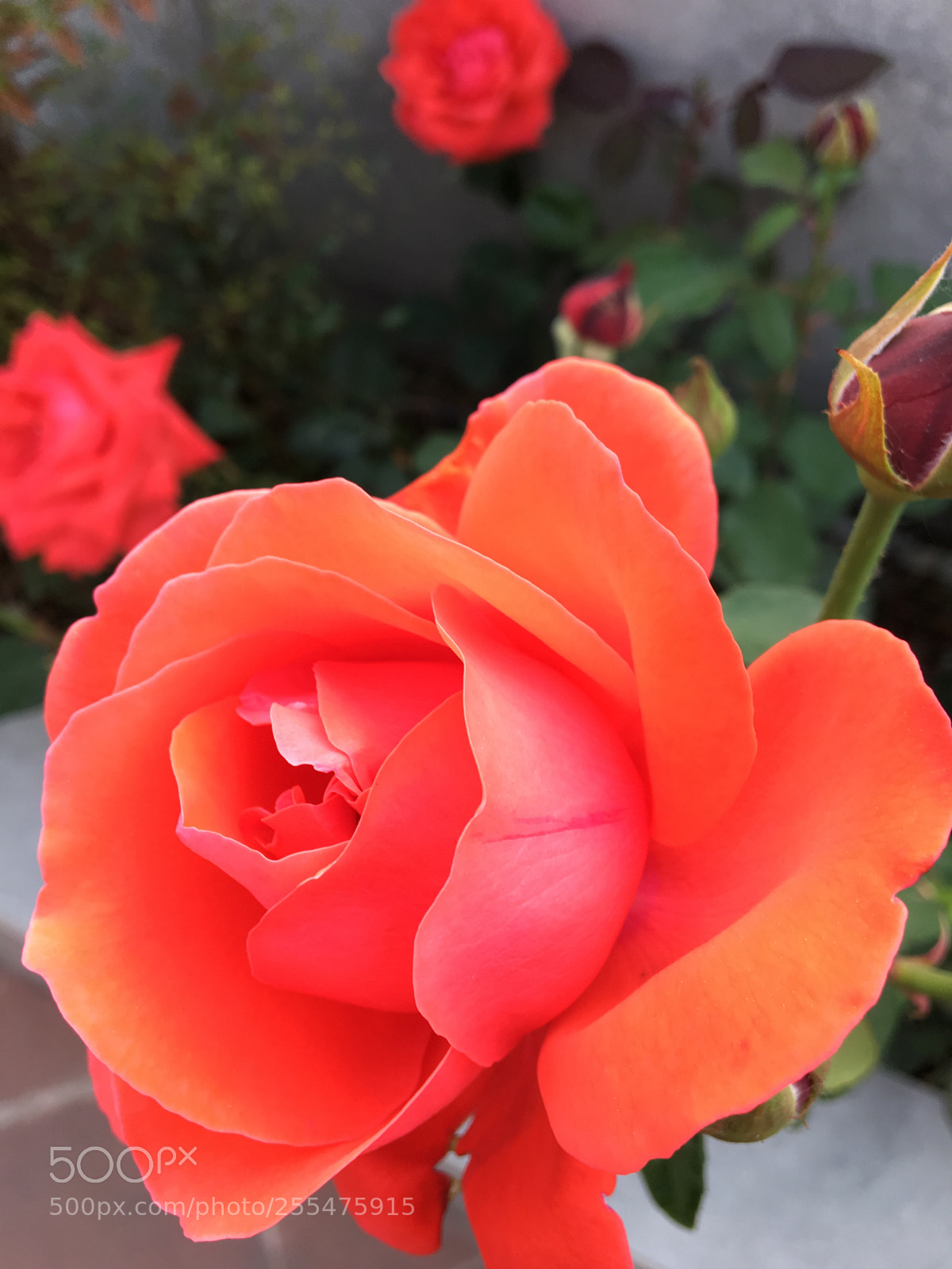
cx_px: 476
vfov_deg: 61.7
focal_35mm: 29
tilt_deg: -58.6
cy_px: 634
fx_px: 1063
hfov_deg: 48.2
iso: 32
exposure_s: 1/100
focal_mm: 4.15
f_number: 2.2
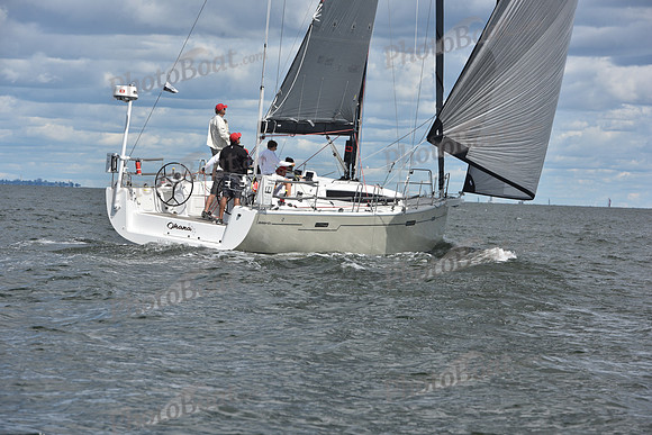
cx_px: 326
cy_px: 218
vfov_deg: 8.1
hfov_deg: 12.1
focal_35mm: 170
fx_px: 3079
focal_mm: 170
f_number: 11
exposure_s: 1/800
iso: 250
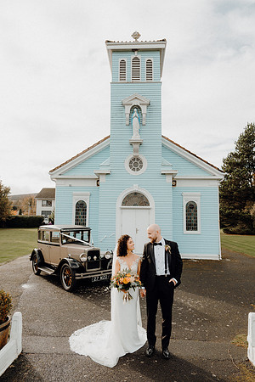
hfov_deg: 53.1
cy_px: 191
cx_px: 128
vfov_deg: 73.7
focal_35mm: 24
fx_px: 255
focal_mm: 24
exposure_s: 1/500
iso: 125
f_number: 3.5
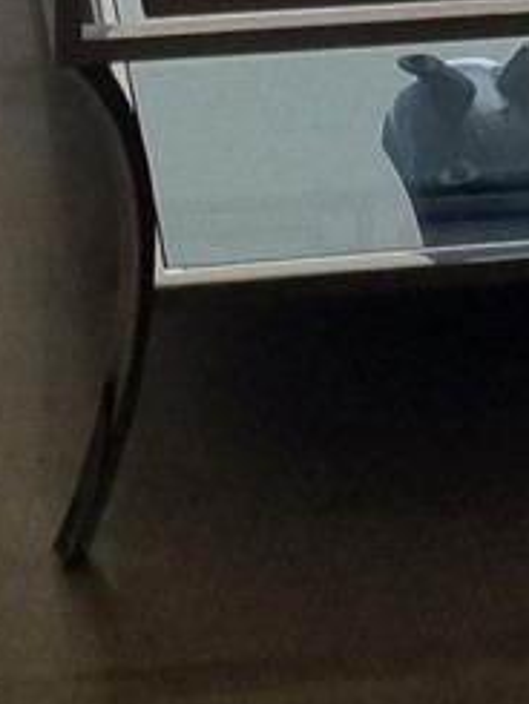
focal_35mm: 170
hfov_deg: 8.7
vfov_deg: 9.1
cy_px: -1503
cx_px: 233
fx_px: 3461
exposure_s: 1/392
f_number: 1.8
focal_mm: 5.4
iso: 50
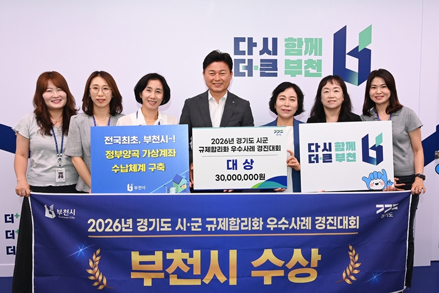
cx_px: 220
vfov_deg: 53.2
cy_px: 146
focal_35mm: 24
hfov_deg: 73.7
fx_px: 293
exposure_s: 1/160
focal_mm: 24
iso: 2000
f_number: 6.3
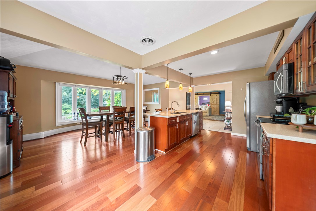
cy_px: 106
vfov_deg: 90.0
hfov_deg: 112.6
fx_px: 105
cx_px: 158
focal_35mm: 12
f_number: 2.8
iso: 80
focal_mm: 12
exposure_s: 1/6
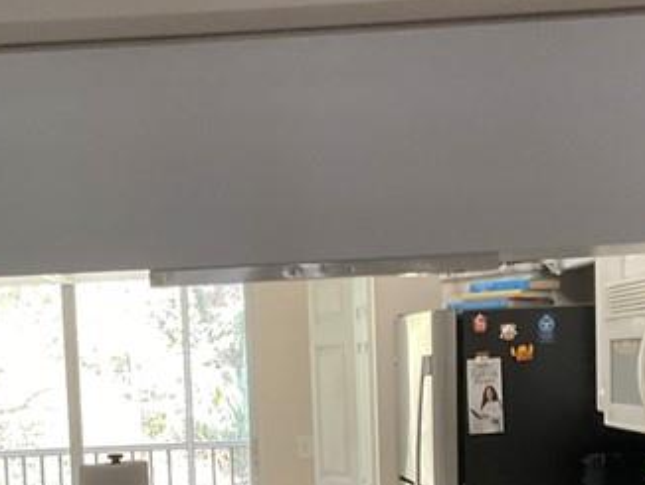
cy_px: 562
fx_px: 1697
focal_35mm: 91
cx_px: 166
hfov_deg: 21.4
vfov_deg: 15.7
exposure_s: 1/60
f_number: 1.8
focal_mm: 3
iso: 200
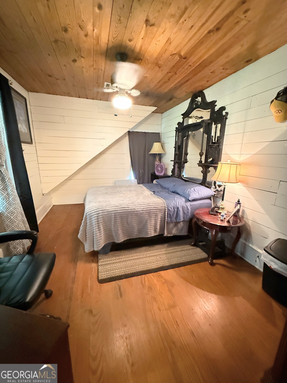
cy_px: 192
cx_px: 144
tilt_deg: -14.4
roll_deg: -1.8
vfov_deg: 102.1
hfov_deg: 85.7
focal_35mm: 14
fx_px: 155
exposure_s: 1/40
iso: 1600
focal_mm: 2.22
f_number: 2.2
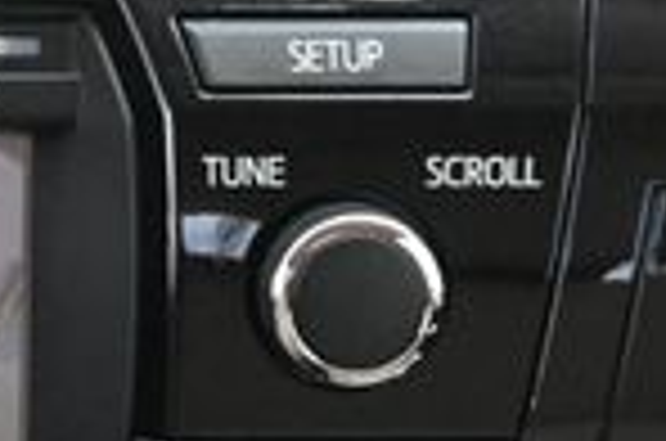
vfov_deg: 4.2
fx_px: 6000
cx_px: -536
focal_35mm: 325
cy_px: 450
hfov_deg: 6.2
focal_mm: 50
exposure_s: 1/125
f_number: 6.3
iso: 2200
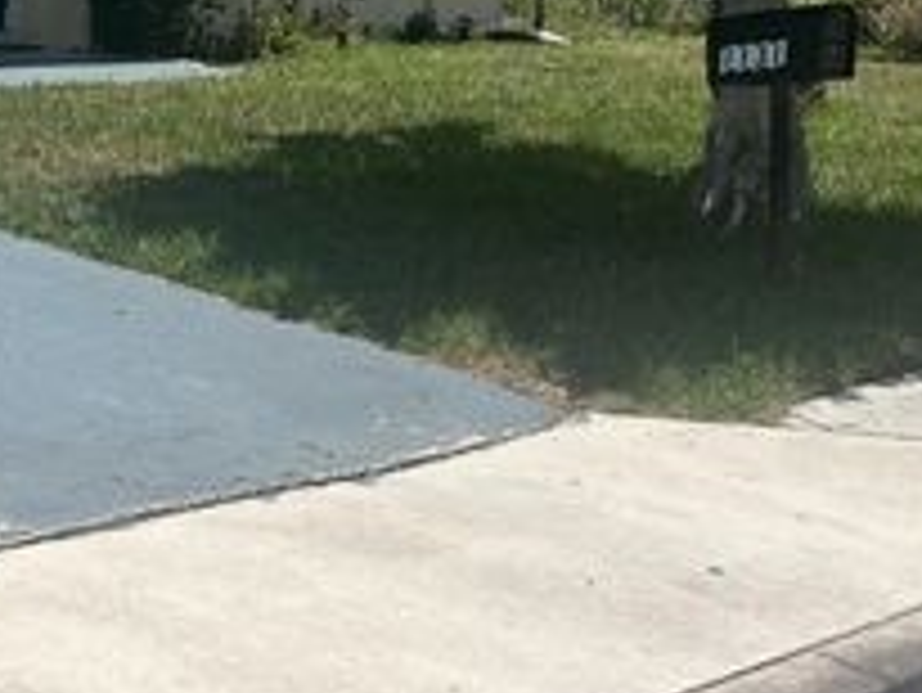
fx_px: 2159
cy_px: 189
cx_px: -103
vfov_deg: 18.1
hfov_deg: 22.7
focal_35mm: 81
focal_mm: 5.7
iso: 50
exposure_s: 1/7463
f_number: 1.5
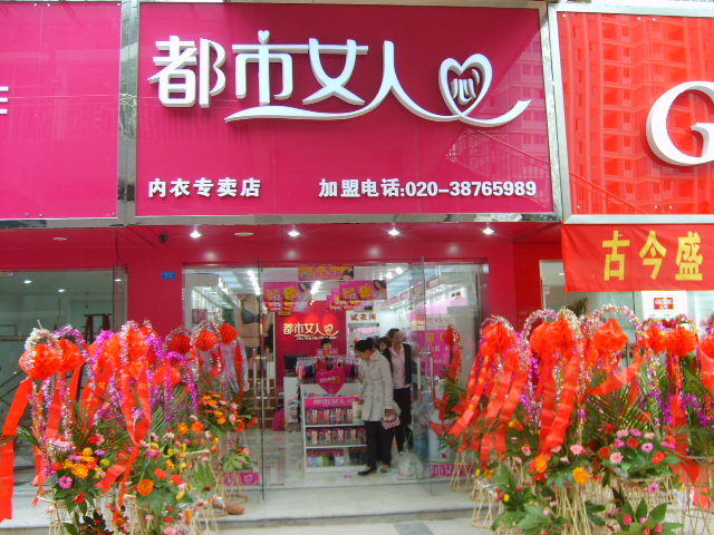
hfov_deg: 52.6
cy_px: 268
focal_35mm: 35
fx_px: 722
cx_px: 357
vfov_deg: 40.7
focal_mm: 5.8
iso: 59
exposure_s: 1/30
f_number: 2.8
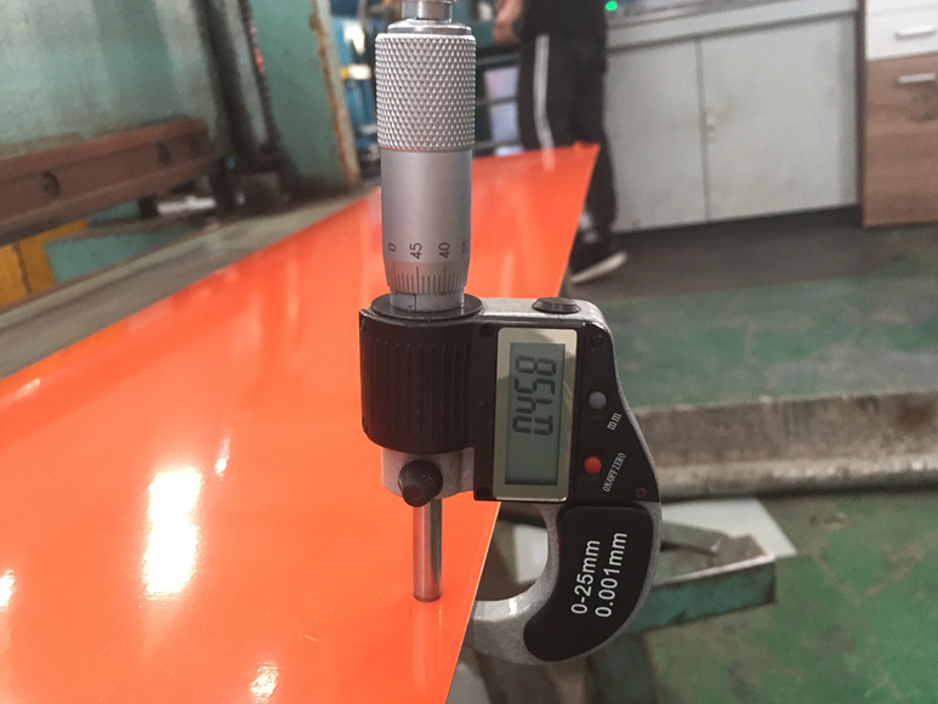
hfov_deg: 60.0
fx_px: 813
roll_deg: +7.5
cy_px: 351
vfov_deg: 46.8
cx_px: 479
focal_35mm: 30
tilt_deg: -17.0
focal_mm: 4.15
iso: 200
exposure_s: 1/33
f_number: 2.2
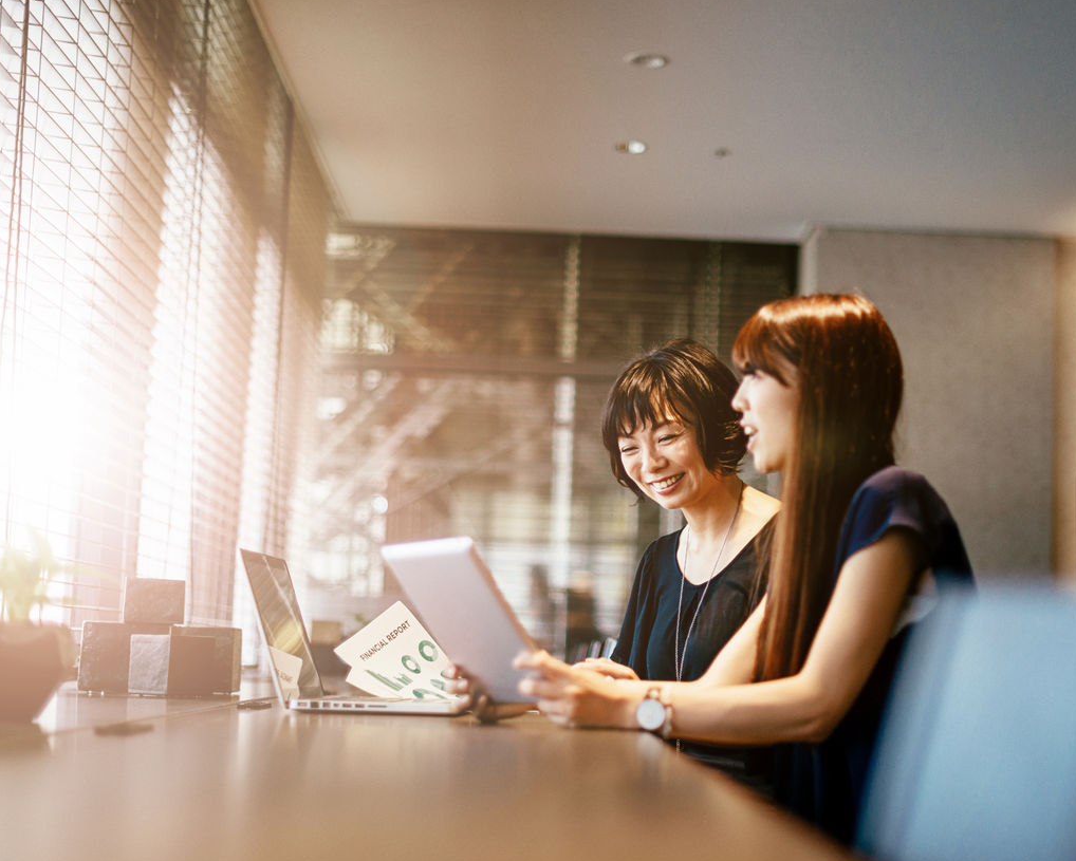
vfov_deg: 25.8
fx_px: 1879
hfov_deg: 31.8
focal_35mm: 59
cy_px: 445
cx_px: 658
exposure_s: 1/400
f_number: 1.4
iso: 500
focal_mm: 50
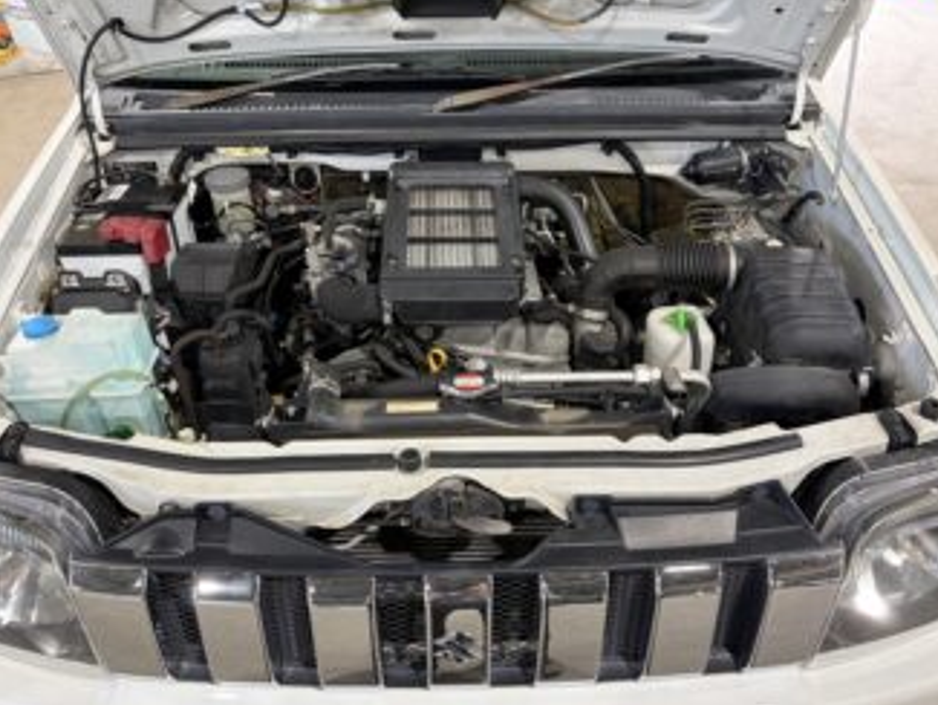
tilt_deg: -34.2
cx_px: 453
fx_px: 759
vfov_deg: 49.8
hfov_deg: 63.4
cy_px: 354
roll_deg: +1.2
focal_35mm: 28
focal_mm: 5.96
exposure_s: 1/50
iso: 160
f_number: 1.6
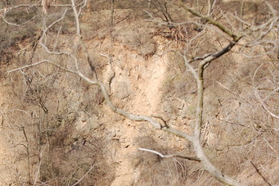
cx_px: 33
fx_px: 1200
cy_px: 169
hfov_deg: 13.2
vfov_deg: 8.8
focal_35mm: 155
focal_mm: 55
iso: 200
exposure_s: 1/250
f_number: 8
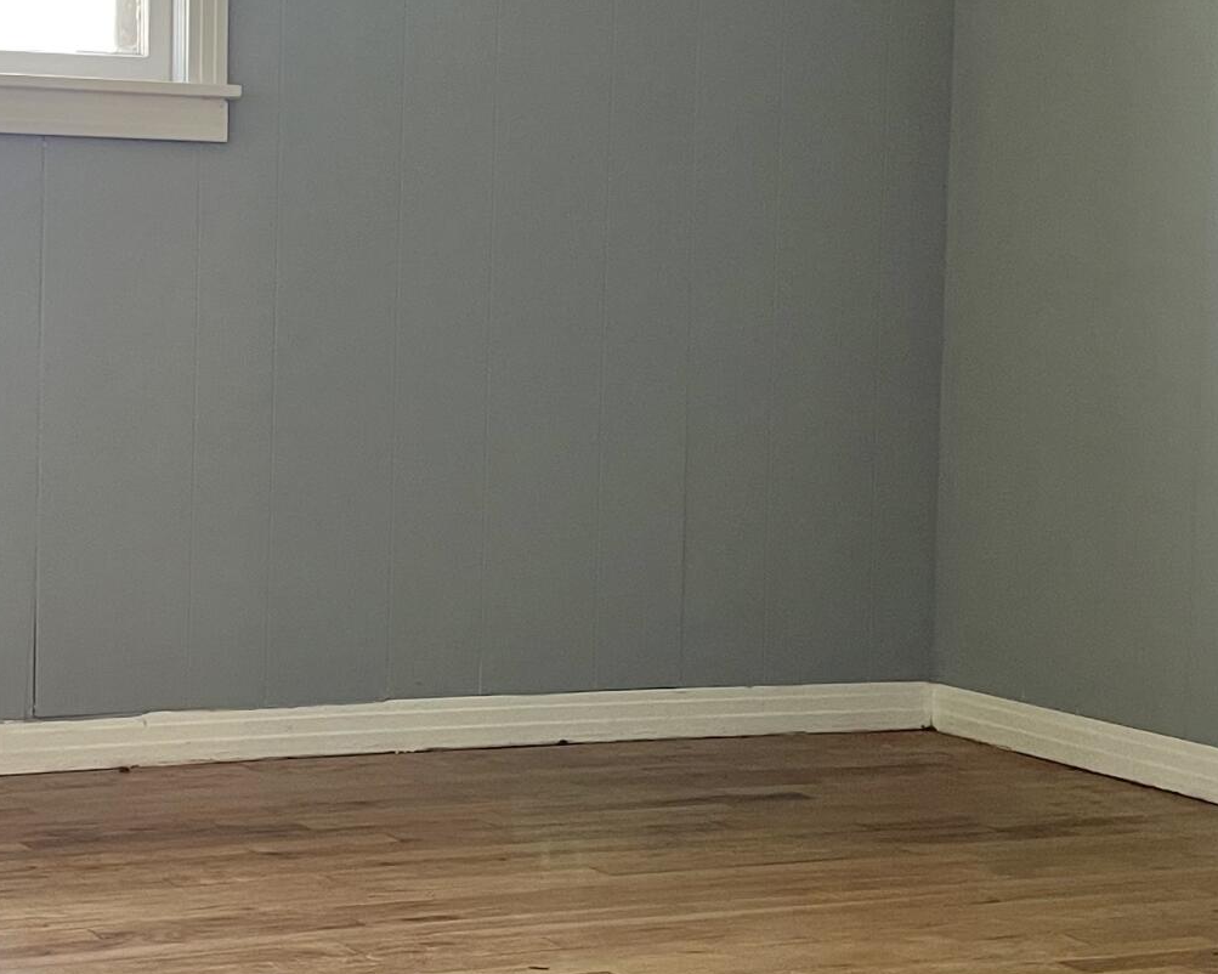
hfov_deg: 25.7
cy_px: 372
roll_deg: -0.4
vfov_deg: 20.9
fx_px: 2631
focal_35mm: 73
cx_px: 273
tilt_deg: -3.4
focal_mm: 5.1
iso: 125
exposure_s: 1/60
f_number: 1.6
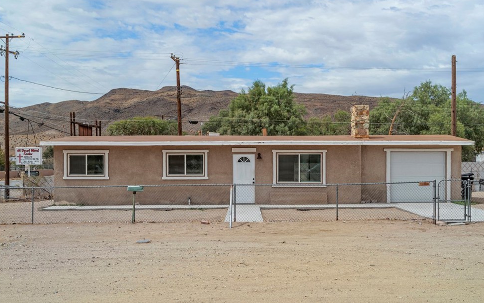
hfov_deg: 44.4
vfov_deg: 28.6
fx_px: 594
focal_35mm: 45
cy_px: 167
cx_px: 247
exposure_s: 1/250
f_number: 9
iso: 400
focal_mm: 42
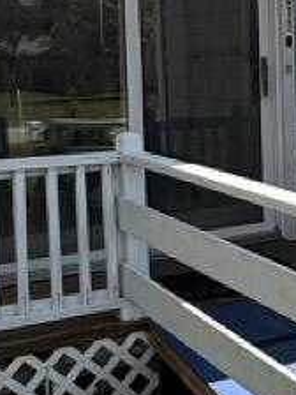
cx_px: 458
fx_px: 912
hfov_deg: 16.6
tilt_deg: -2.9
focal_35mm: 80
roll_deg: +1.6
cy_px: 108
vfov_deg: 24.2
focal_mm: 2.22
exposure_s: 1/1613
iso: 50
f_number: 2.2
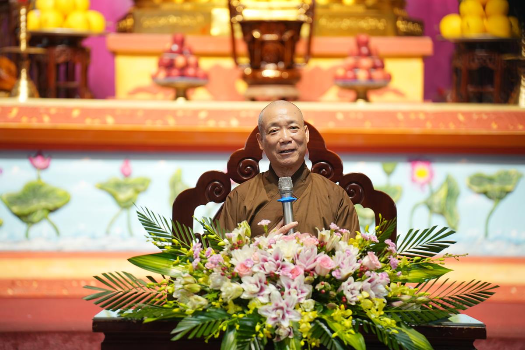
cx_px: 262
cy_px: 175
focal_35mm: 200
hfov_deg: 10.3
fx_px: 2916
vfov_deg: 6.9
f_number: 3.2
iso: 800
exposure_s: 1/100
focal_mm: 200
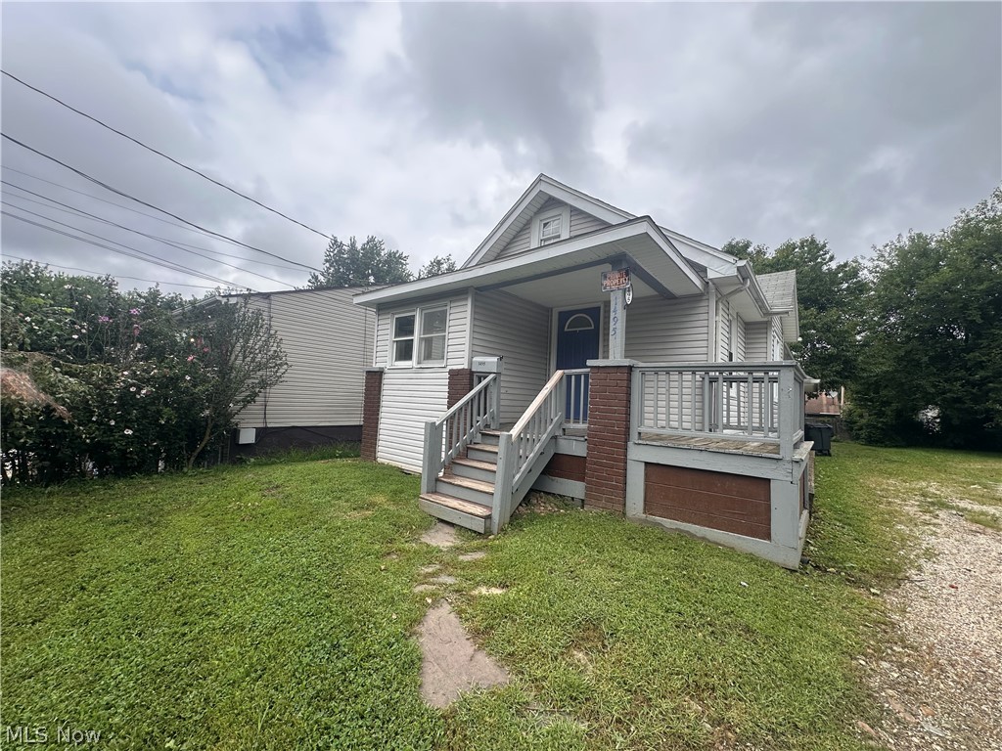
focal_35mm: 14
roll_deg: -3.8
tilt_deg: +5.8
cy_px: 376
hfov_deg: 102.1
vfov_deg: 85.7
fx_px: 405
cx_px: 501
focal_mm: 2.22
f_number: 2.2
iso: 50
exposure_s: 1/1195
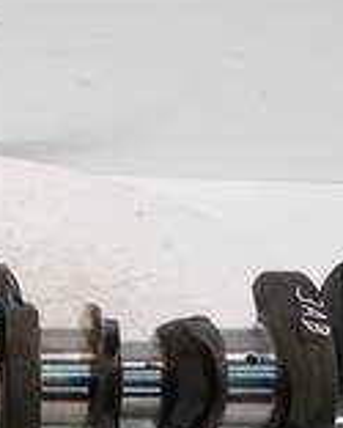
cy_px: 277
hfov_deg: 19.6
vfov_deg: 26.3
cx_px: -107
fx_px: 913
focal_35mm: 72
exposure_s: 1/60
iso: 400
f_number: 3.5
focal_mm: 12
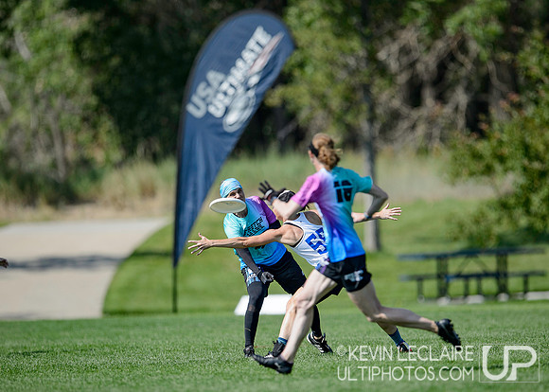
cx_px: 287
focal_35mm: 579
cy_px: 247
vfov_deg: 2.5
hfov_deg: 3.5
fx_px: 9021
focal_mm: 400
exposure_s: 1/6400
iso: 200
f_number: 2.8
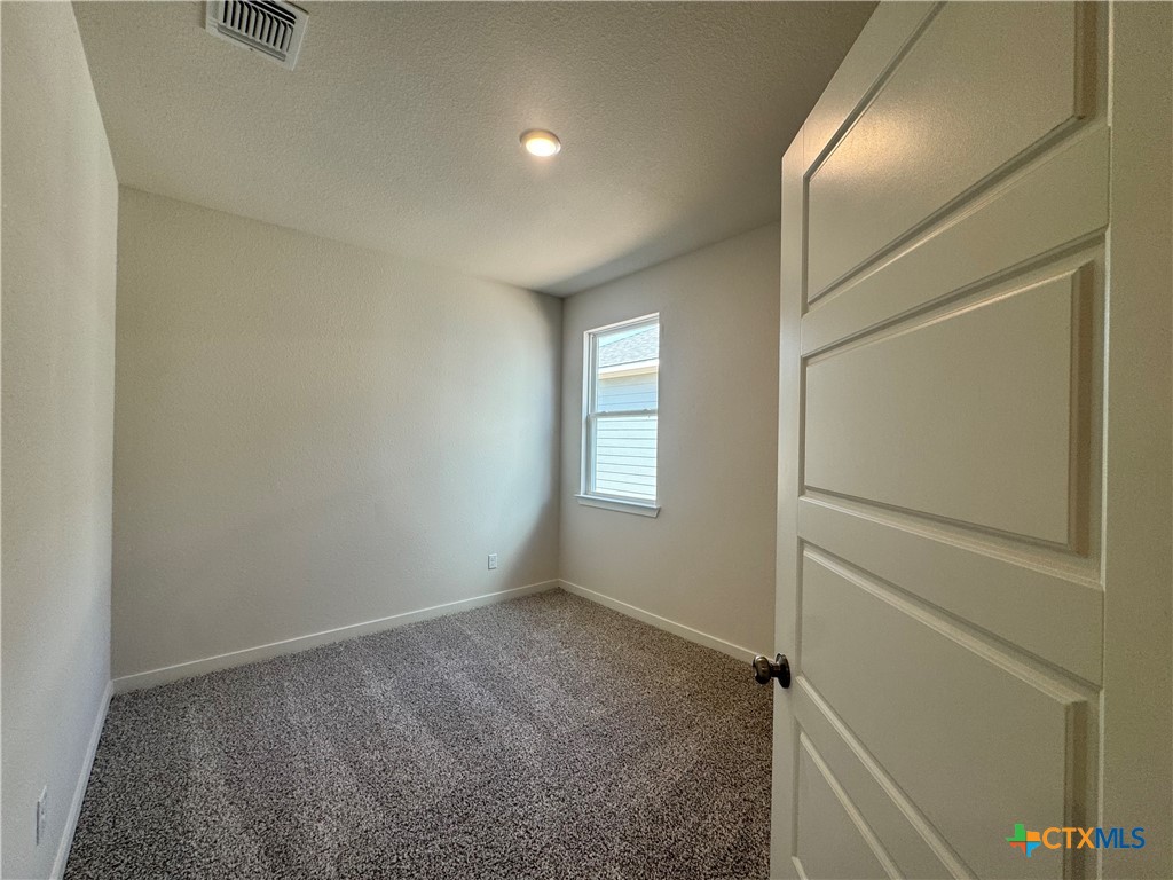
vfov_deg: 85.7
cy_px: 440
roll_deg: -1.8
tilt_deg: -0.6
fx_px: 474
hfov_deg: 102.1
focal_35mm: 14
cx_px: 586
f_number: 2.2
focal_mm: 2.22
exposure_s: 1/120
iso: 64
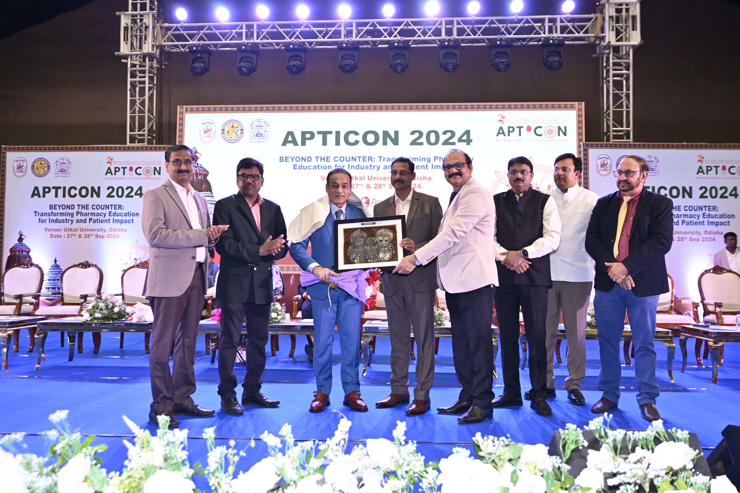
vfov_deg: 44.2
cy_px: 246
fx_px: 606
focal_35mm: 30
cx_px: 370
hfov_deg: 62.8
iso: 1000
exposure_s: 1/160
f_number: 4
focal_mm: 29.5
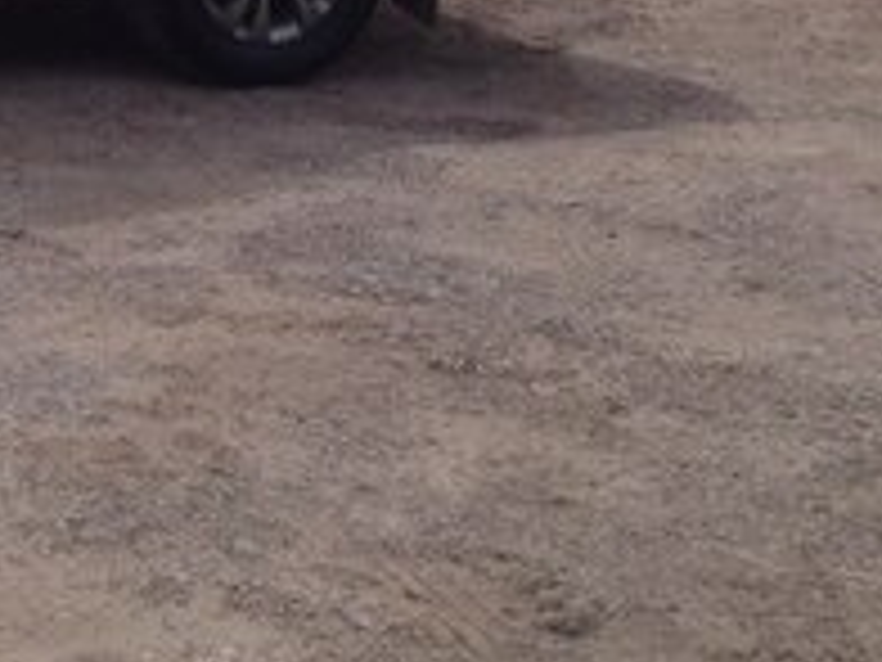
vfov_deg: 12.2
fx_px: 3007
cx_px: -189
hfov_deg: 16.0
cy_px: -205
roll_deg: +0.1
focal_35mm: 118
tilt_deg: -11.3
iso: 50
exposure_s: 1/2304
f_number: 2.4
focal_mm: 4.28
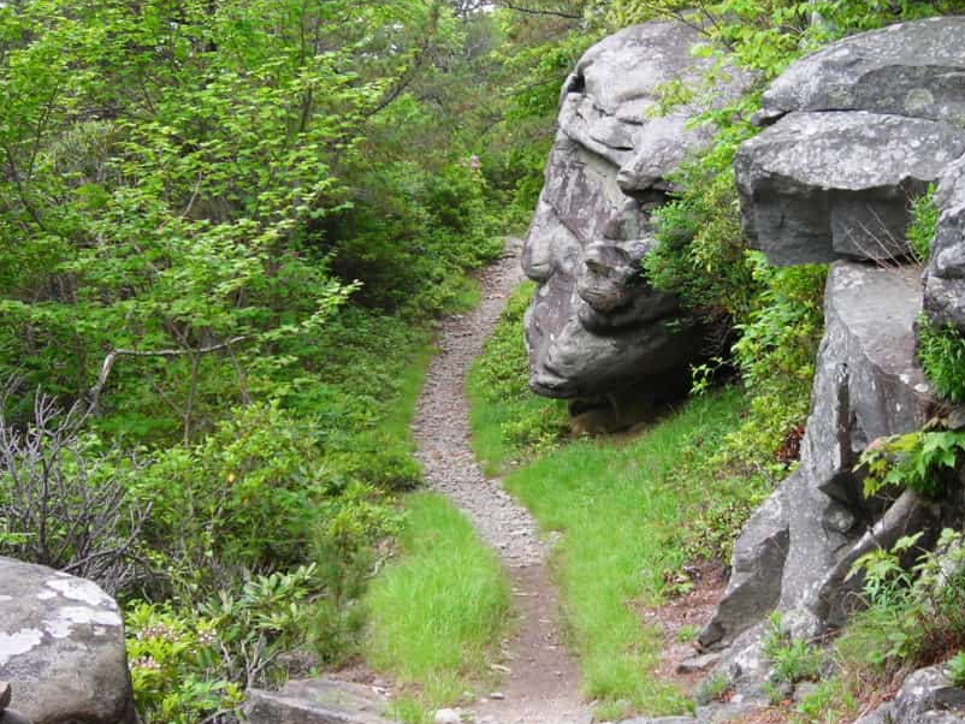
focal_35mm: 60
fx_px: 1673
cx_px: 539
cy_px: 336
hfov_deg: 32.1
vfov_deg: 24.4
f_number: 3.4
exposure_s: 1/83
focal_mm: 7.8
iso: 50
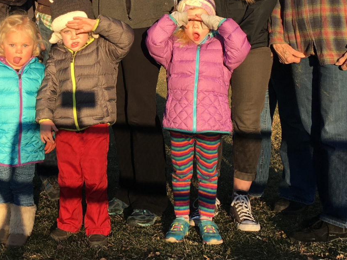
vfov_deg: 27.5
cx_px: 89
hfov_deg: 36.0
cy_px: 57
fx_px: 521
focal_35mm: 52
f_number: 2.2
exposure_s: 1/693
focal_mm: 4.2
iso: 25
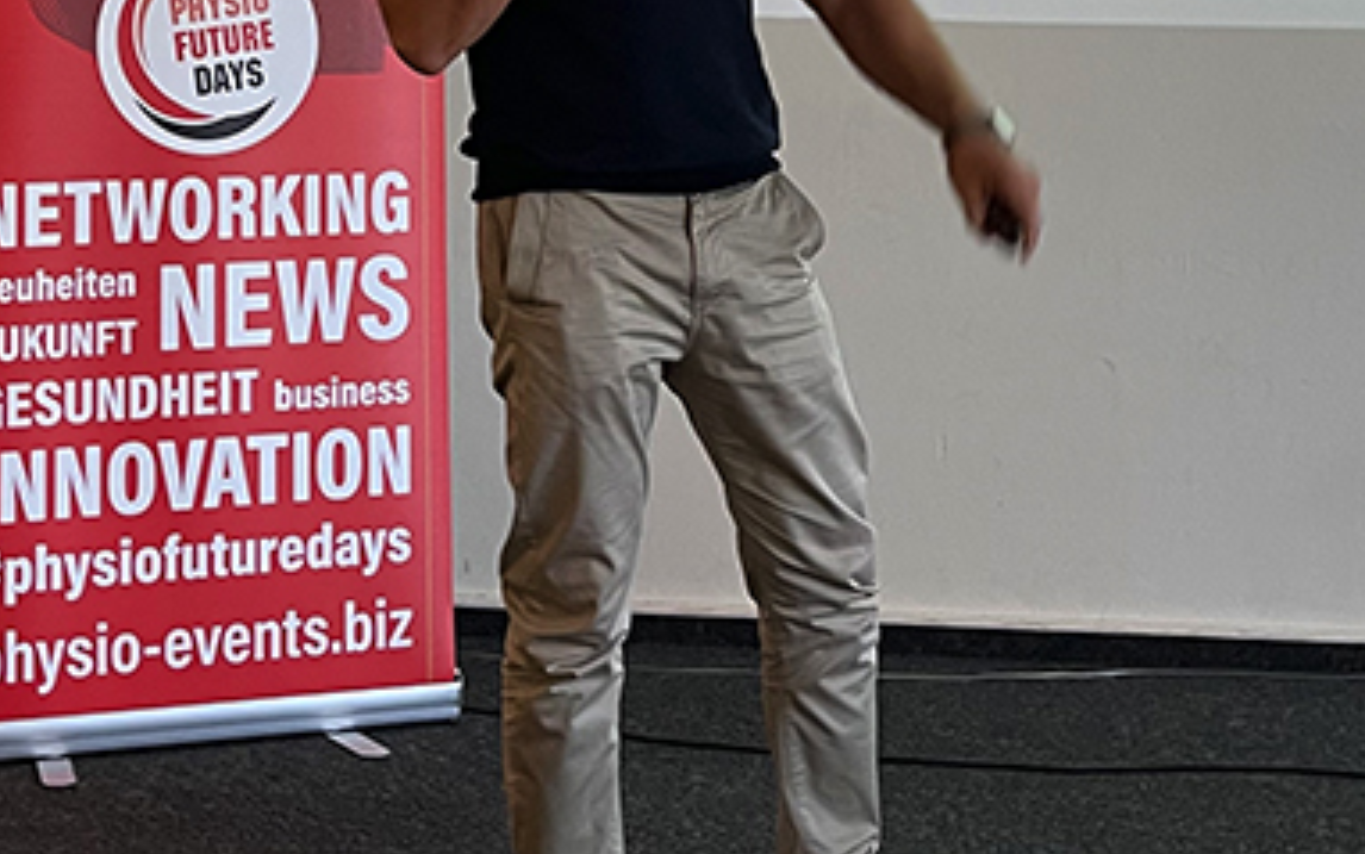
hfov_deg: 26.8
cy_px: -48
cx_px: 618
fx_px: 2865
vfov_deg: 16.5
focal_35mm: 77
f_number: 1.6
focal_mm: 5.1
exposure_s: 1/50
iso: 160
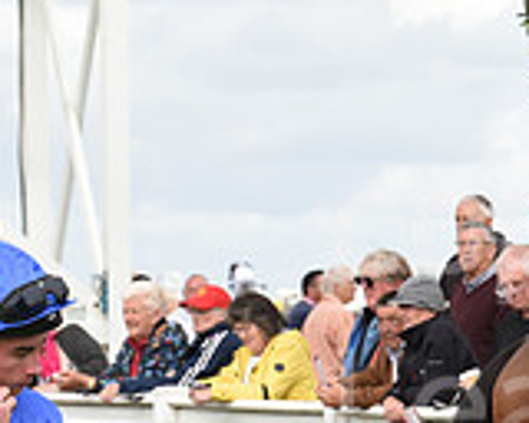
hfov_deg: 4.9
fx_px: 6184
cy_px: 435
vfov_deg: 3.9
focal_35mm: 395
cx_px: 767
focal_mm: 116
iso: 800
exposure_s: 1/1250
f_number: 7.1
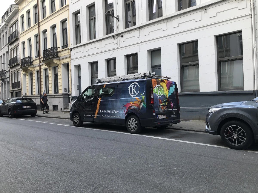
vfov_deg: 49.7
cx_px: 129
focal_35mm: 28
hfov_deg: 63.4
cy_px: 96
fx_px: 209
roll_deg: +2.4
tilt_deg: +0.9
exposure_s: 1/289
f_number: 1.8
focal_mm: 4
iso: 20
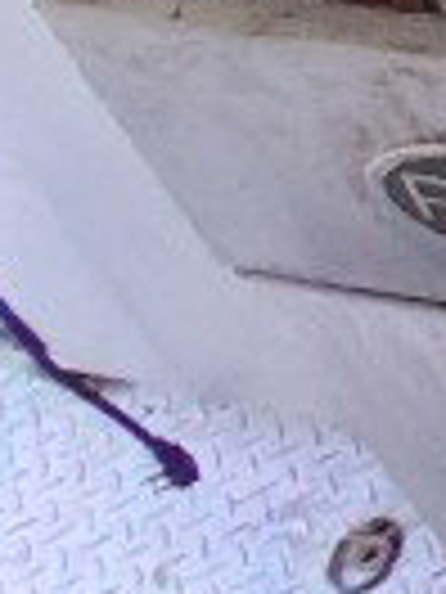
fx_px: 1804
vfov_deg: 17.4
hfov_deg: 10.5
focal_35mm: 105
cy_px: -218
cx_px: 1288
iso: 400
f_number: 2.2
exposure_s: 1/40
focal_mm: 1.4
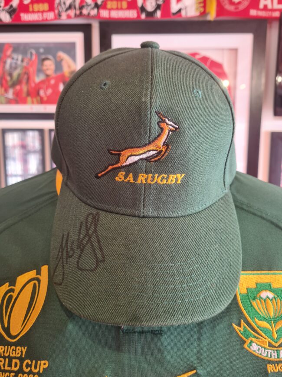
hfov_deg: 53.1
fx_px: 282
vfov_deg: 67.3
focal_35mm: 26
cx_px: 141
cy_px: 188
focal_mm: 5.4
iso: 64
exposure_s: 1/50
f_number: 1.8
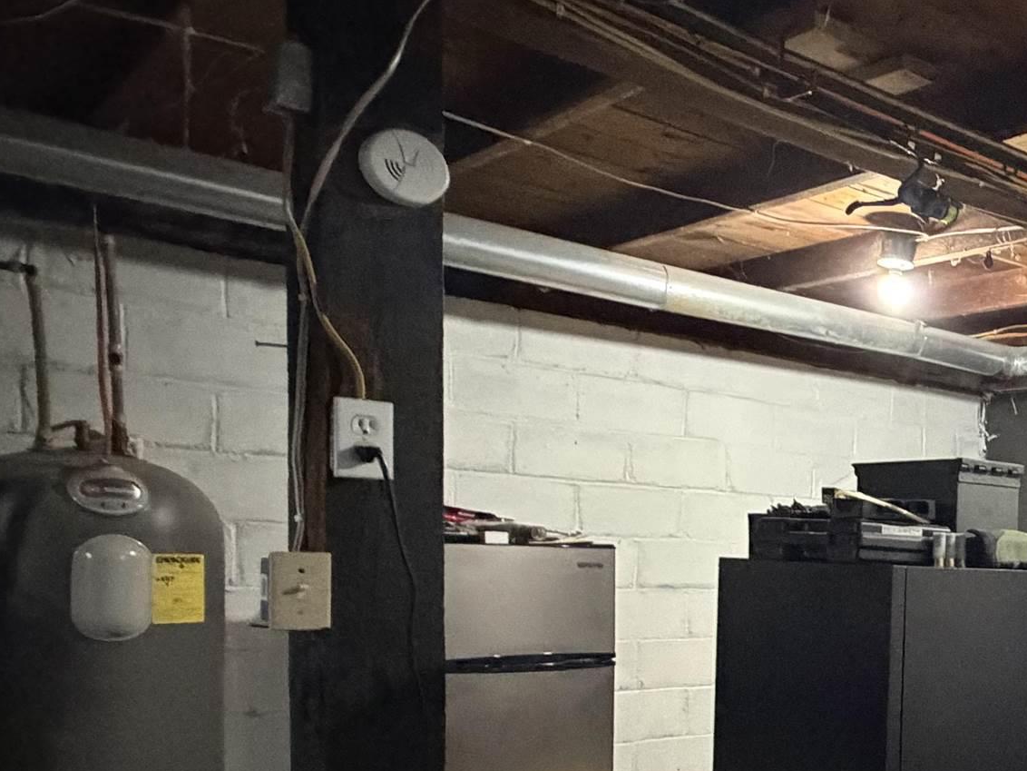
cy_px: 609
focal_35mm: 38
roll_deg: -1.1
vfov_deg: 36.5
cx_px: 1255
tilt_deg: -1.9
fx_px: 1127
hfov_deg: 36.6
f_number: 2.2
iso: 1250
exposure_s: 1/40
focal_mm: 2.22
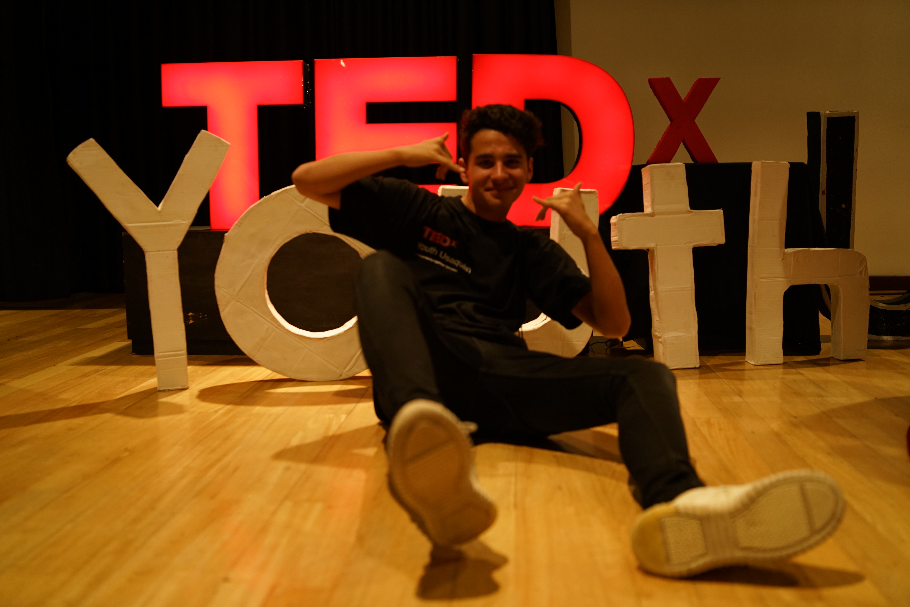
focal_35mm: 35
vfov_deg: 37.9
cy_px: 304
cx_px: 455
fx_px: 885
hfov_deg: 54.4
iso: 1250
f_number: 2.2
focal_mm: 35
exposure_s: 1/160
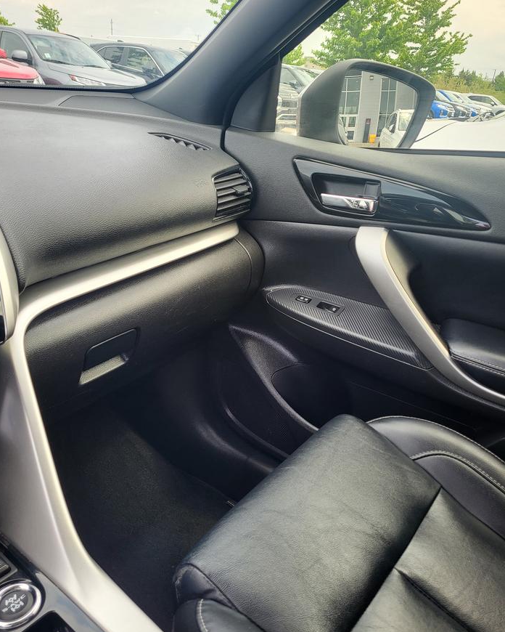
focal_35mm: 28
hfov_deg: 51.5
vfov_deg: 62.2
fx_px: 523
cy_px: 314
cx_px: 246
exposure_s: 1/277
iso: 40
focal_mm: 5.4
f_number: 1.8
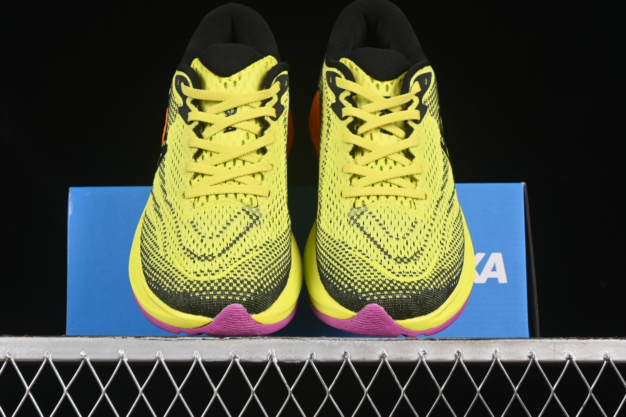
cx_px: 302
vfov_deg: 16.9
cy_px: 196
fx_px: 1409
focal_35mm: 81
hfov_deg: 25.1
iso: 160
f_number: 6.3
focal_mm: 50
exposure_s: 1/80
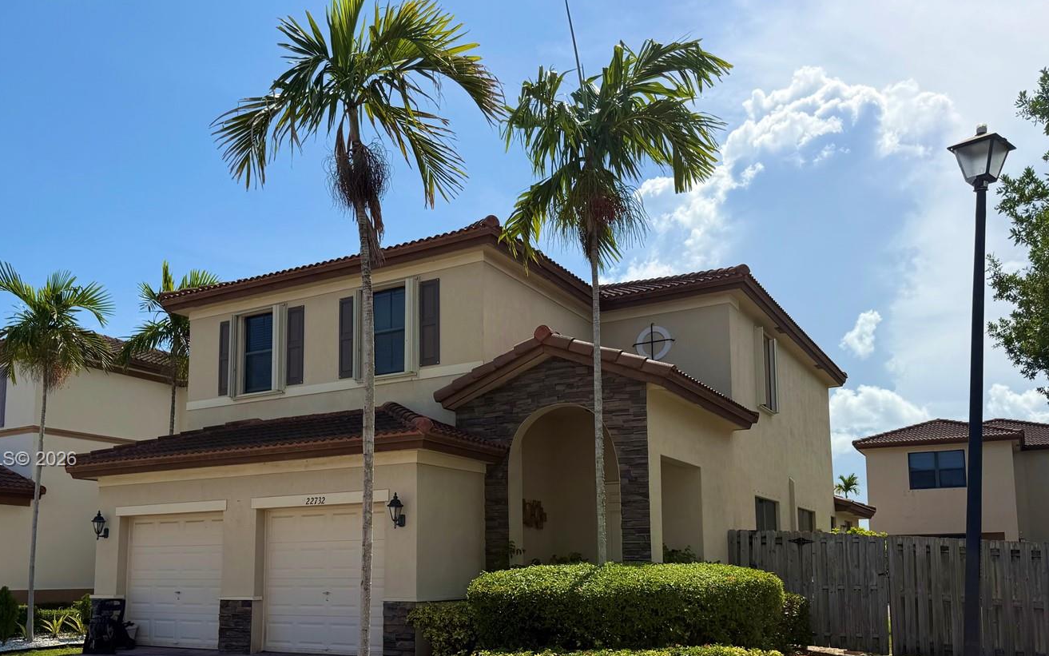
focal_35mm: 31
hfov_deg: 61.1
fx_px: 886
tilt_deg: +5.9
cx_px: 467
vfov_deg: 39.9
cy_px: 460
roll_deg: +0.8
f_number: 1.78
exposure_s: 1/7353
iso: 80
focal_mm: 6.76
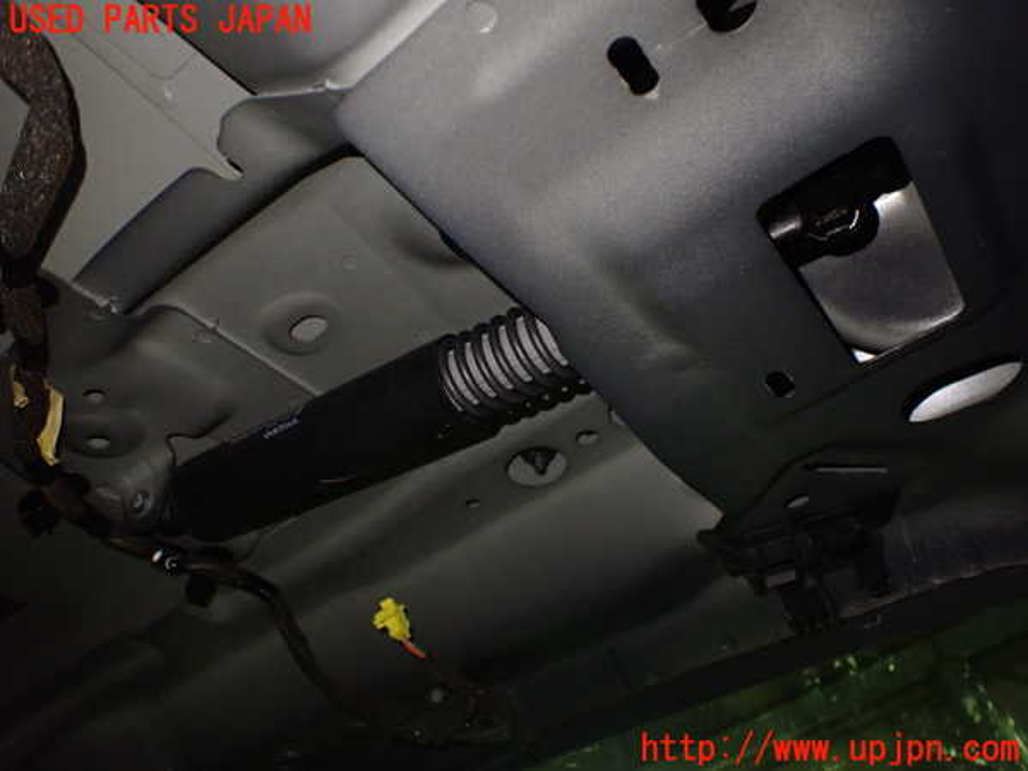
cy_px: 386
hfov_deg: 60.0
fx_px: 891
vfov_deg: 46.8
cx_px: 514
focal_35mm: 30
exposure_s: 1/40
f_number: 2.3
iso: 800
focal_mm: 5.4
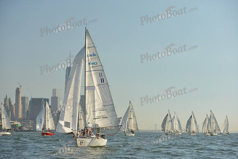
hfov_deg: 21.5
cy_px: 80
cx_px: 119
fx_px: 628
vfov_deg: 14.4
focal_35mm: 95
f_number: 5.6
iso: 400
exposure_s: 1/1250
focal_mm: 95
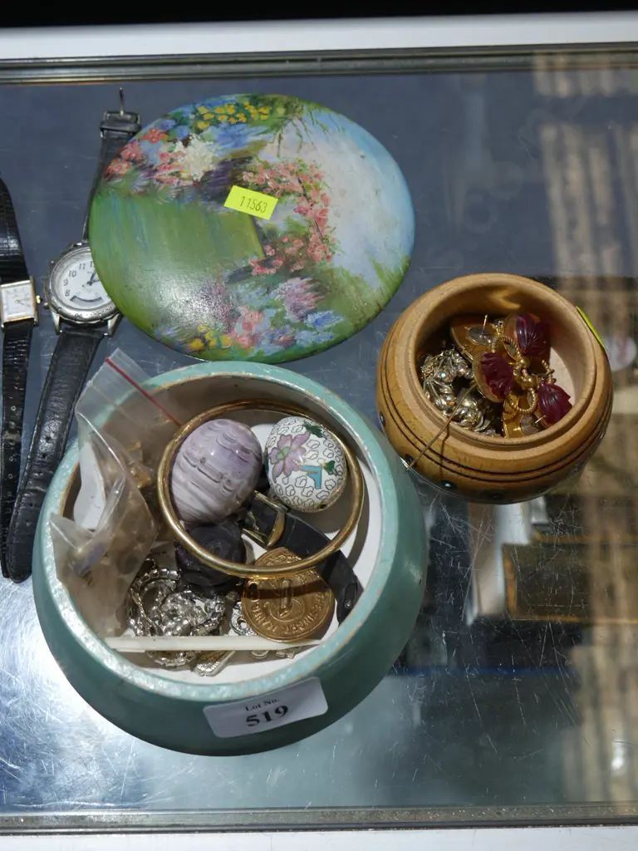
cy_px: 426
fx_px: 1032
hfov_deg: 34.3
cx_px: 319
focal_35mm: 42
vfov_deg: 44.8
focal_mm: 21
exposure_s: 1/60
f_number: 4.6
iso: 200
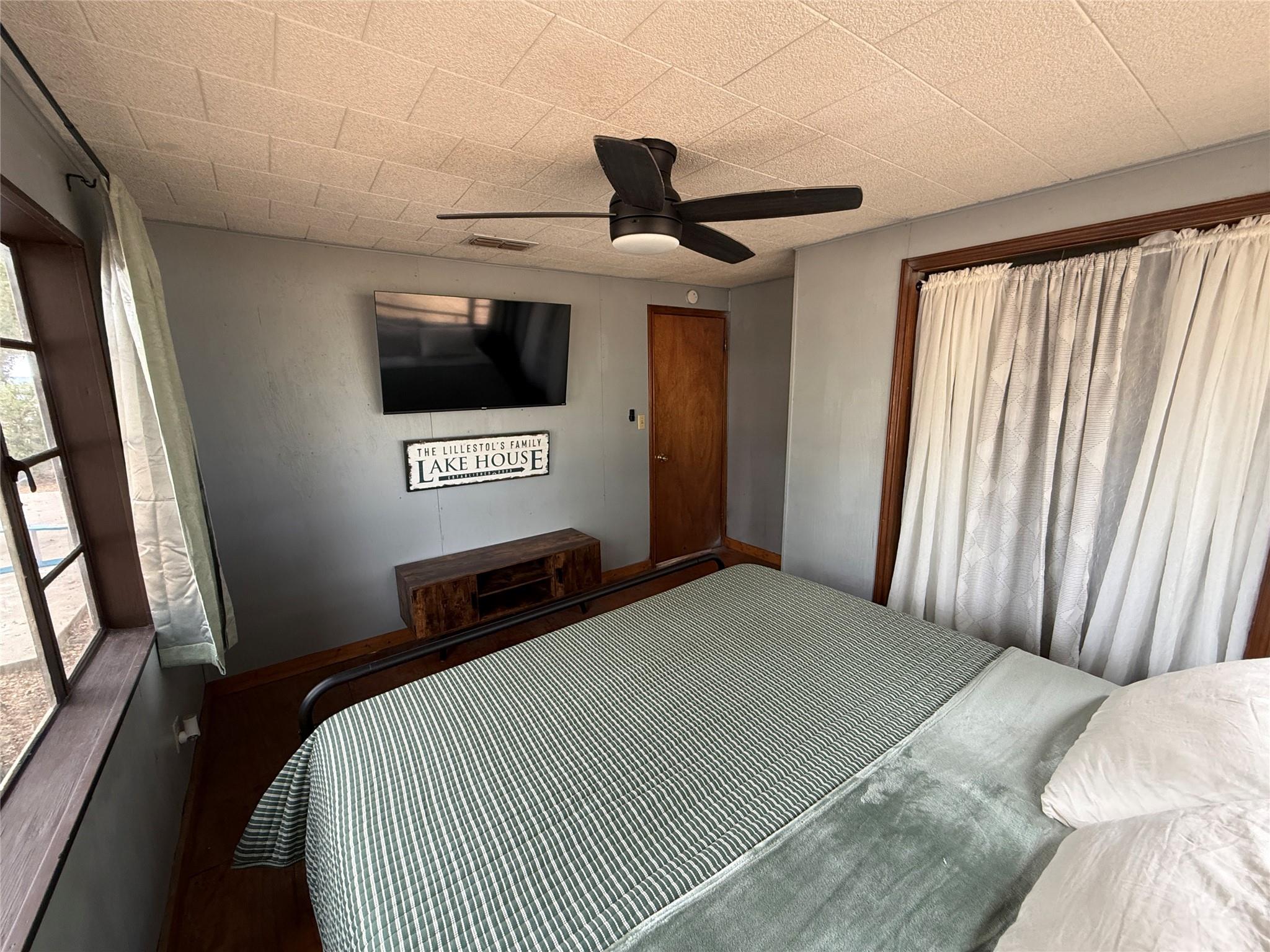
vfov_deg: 85.7
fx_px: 514
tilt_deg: -10.9
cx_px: 635
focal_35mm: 14
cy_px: 476
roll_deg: +1.2
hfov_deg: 102.1
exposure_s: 1/99
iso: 320
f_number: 2.2
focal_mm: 2.22
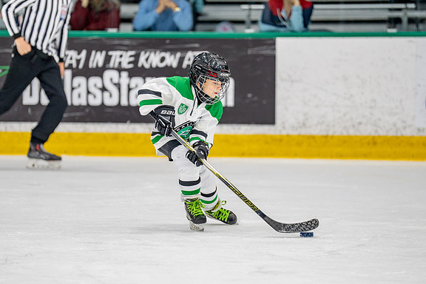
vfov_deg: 5.1
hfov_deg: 7.6
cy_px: 135
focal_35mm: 270
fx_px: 3195
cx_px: 168
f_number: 2.8
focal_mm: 200
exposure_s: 1/1250
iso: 1000
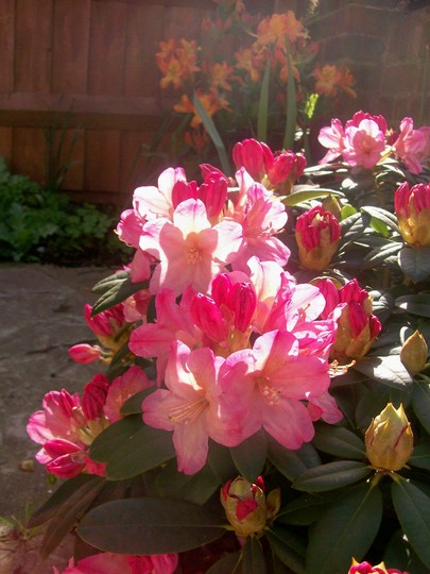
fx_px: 596
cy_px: 287
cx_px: 215
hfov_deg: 39.7
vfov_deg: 51.4
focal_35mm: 36
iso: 80
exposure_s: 1/739
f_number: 2.7
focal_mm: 6
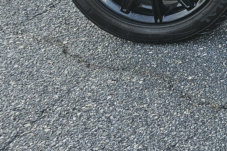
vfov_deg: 11.5
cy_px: -154
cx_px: 422
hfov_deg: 15.9
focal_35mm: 107
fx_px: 675
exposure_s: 1/180
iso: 50
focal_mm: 6.3
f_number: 1.7
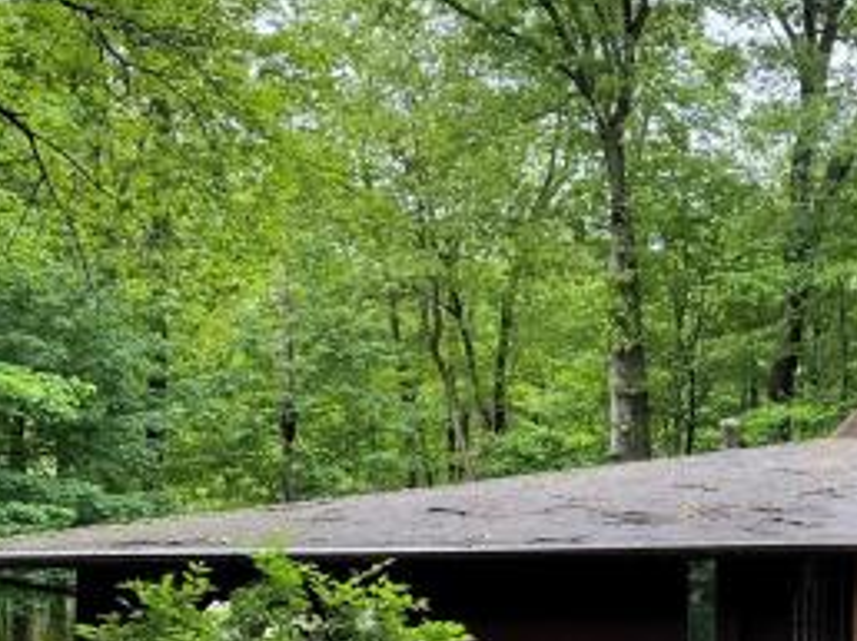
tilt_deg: +5.0
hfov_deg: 25.5
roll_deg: +0.1
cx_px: 1076
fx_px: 1657
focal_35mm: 67
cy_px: 389
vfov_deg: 21.9
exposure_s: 1/264
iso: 64
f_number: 1.78
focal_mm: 6.76
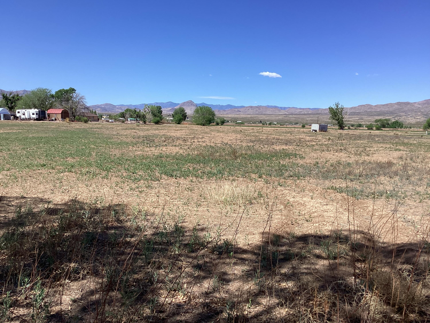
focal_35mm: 31
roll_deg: -1.8
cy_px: 162
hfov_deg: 58.4
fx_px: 385
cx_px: 215
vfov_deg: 45.4
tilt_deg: -5.3
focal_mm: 3.3
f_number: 2.4
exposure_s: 1/1404
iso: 25
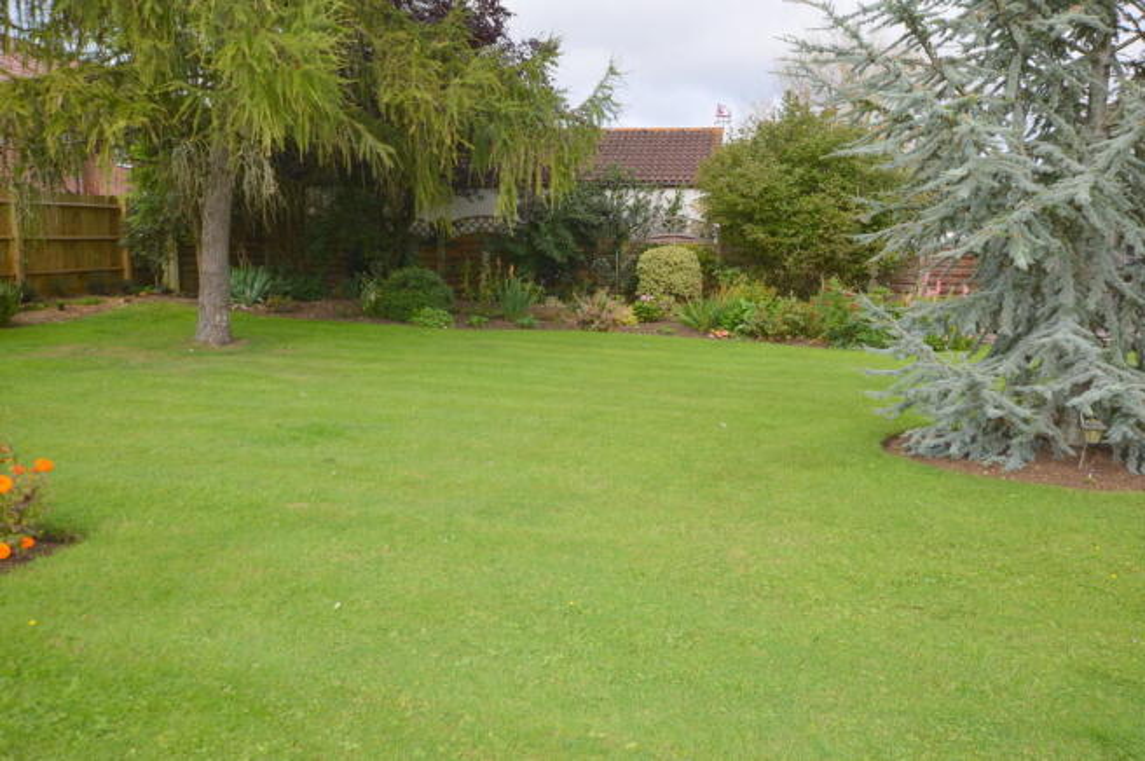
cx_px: 572
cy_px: 380
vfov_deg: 43.5
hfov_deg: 62.0
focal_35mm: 30
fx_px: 953
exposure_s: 1/160
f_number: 6.3
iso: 100
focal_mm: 20
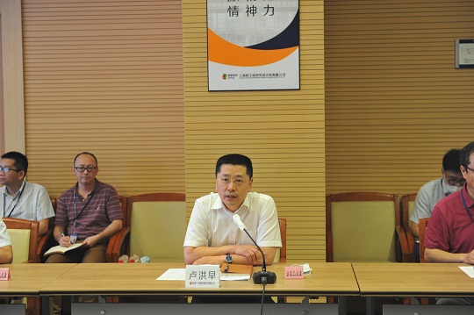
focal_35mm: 70
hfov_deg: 28.9
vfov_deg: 19.4
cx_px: 237
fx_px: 921
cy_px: 158
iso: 1600
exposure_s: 1/80
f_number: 4
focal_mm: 70
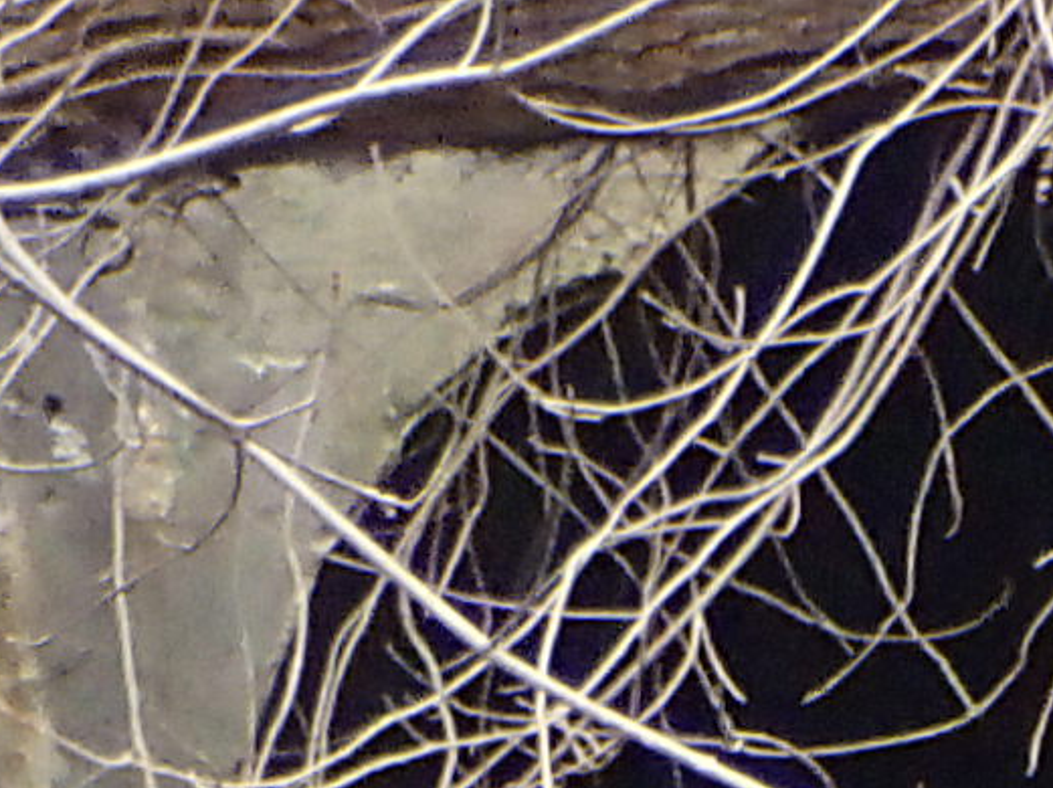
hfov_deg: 4.3
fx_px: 14135
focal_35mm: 465
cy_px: 2986
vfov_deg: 3.1
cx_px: 1004
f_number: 3.6
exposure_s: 1/500
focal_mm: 11.01
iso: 640
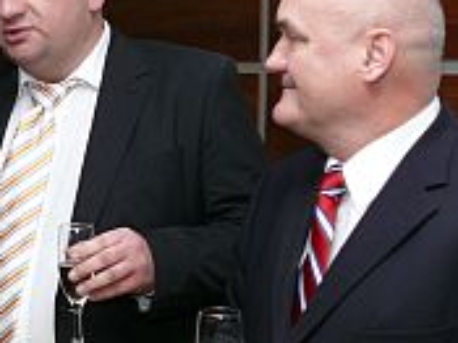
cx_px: -71
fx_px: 1190
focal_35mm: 90
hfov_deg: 20.6
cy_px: 162
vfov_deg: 16.4
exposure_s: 1/30
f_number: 2.8
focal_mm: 7.4
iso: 100
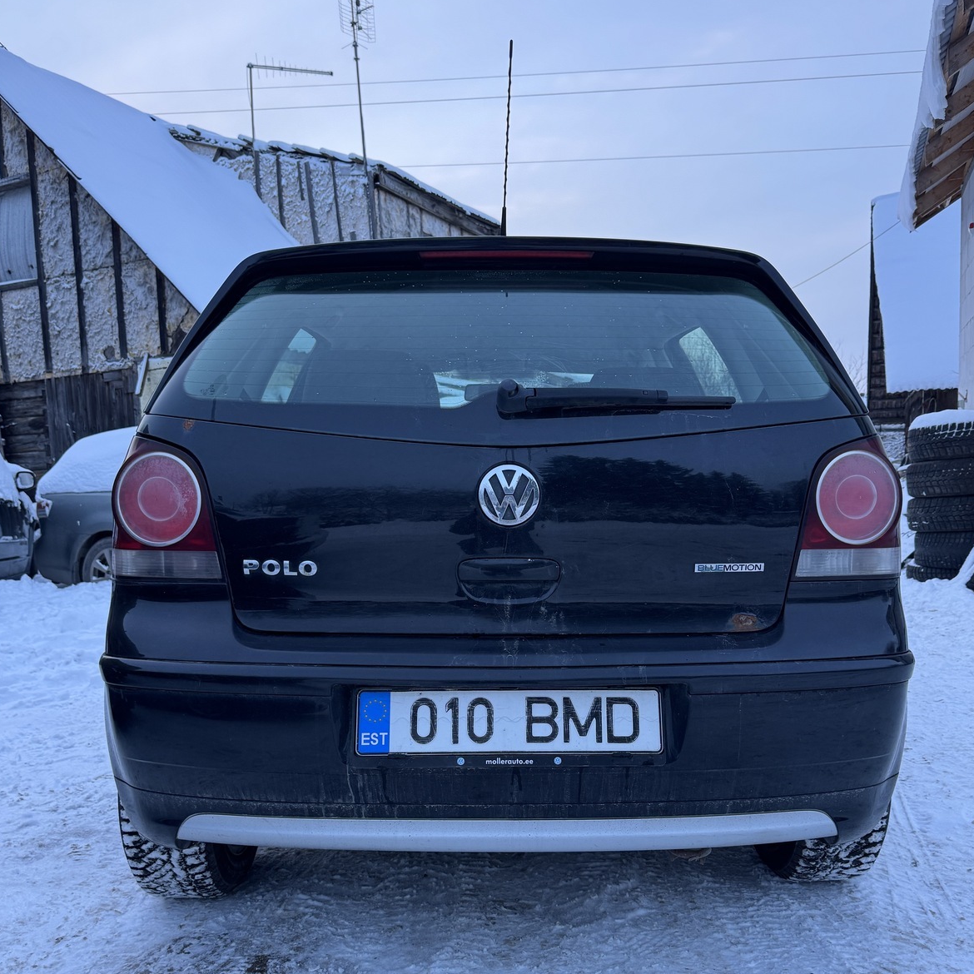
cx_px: 494
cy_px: 588
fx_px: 923
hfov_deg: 55.6
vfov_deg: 55.2
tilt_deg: -7.1
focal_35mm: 29
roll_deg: +2.5
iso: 125
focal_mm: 6.76
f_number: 1.78
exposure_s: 1/121
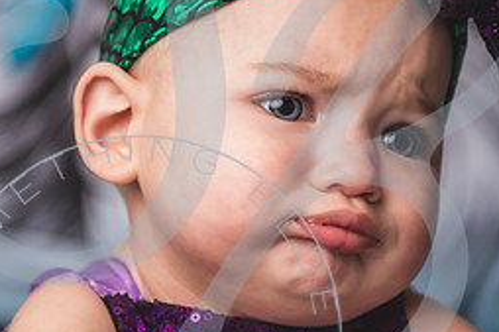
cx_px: 238
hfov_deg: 12.8
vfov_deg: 8.6
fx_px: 2216
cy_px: 172
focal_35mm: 160
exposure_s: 1/160
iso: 100
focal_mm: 70
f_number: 2.8
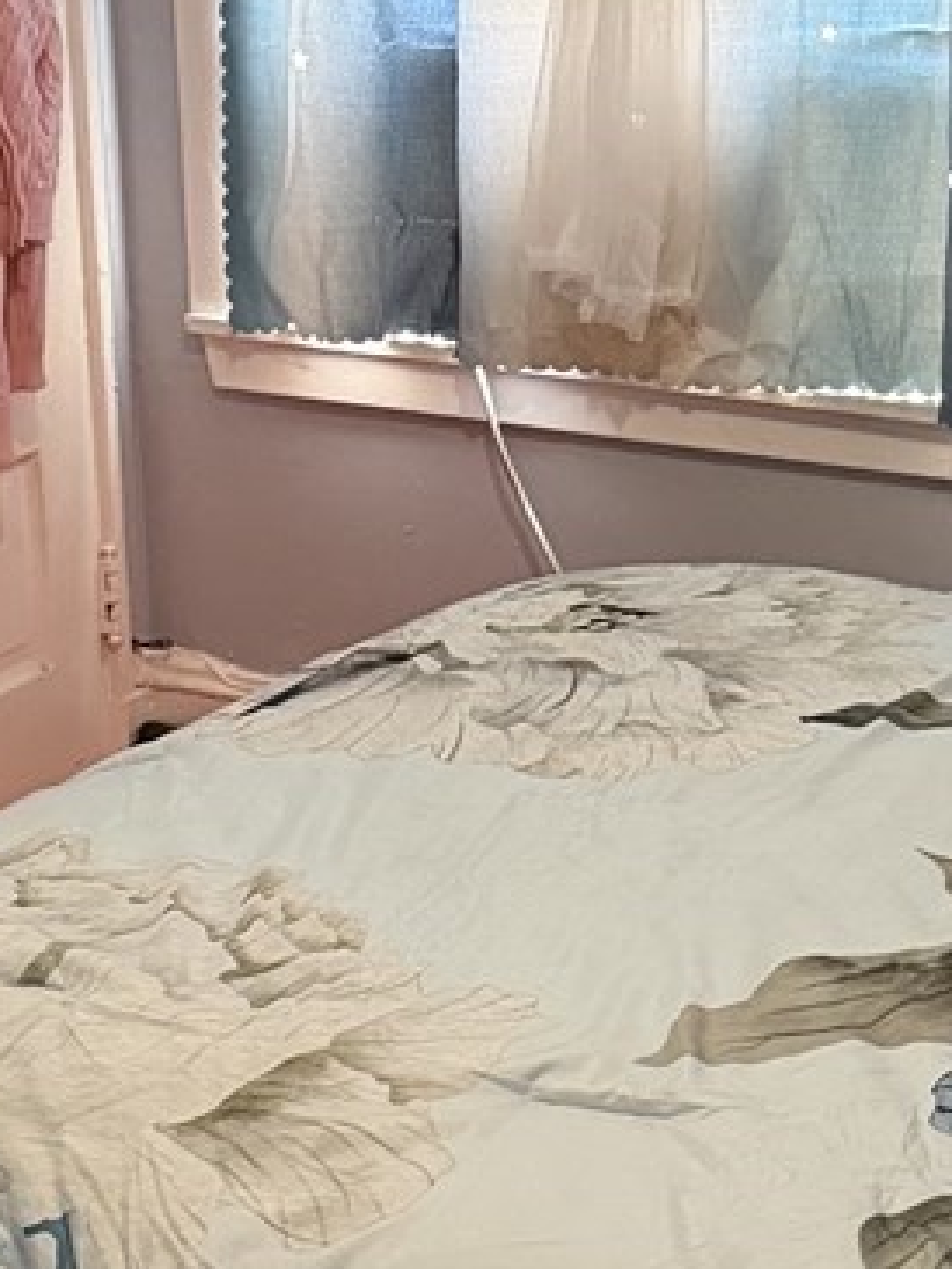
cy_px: 633
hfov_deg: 14.6
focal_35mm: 101
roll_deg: +1.2
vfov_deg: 19.4
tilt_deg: -17.3
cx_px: 566
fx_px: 3701
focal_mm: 6.76
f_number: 1.78
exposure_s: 1/40
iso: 640
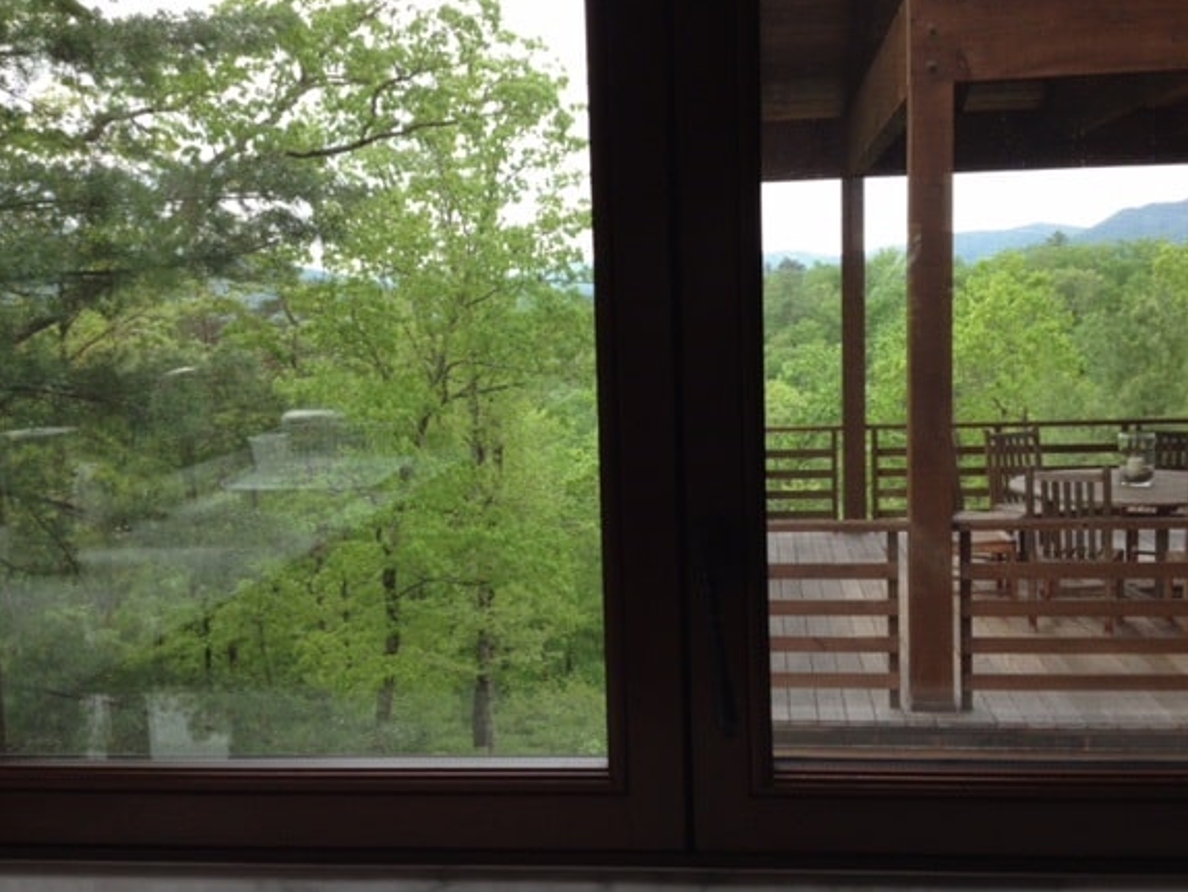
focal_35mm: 39
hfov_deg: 47.8
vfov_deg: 36.8
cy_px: 416
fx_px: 1339
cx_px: 658
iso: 50
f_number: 2.4
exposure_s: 1/128
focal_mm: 4.28
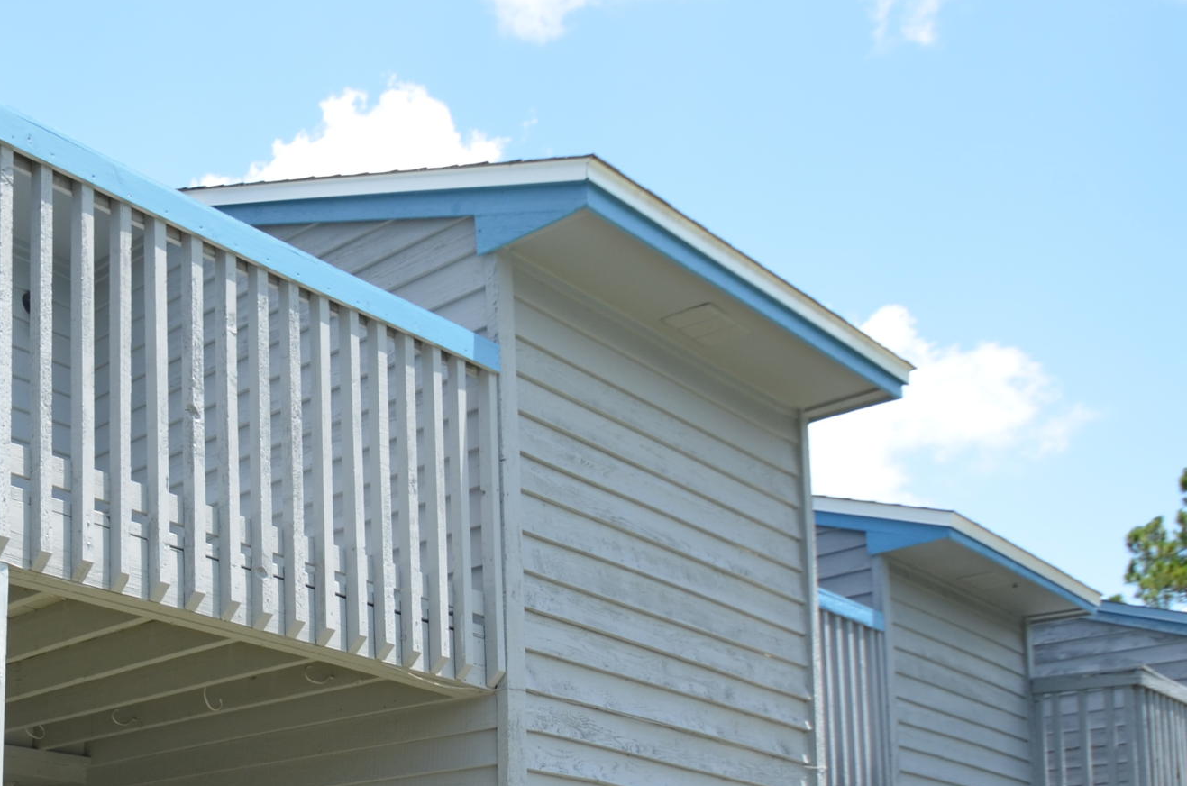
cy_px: 863
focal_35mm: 41
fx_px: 1349
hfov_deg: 39.7
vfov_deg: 29.3
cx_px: -86
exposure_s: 1/250
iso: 180
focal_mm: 12
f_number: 8
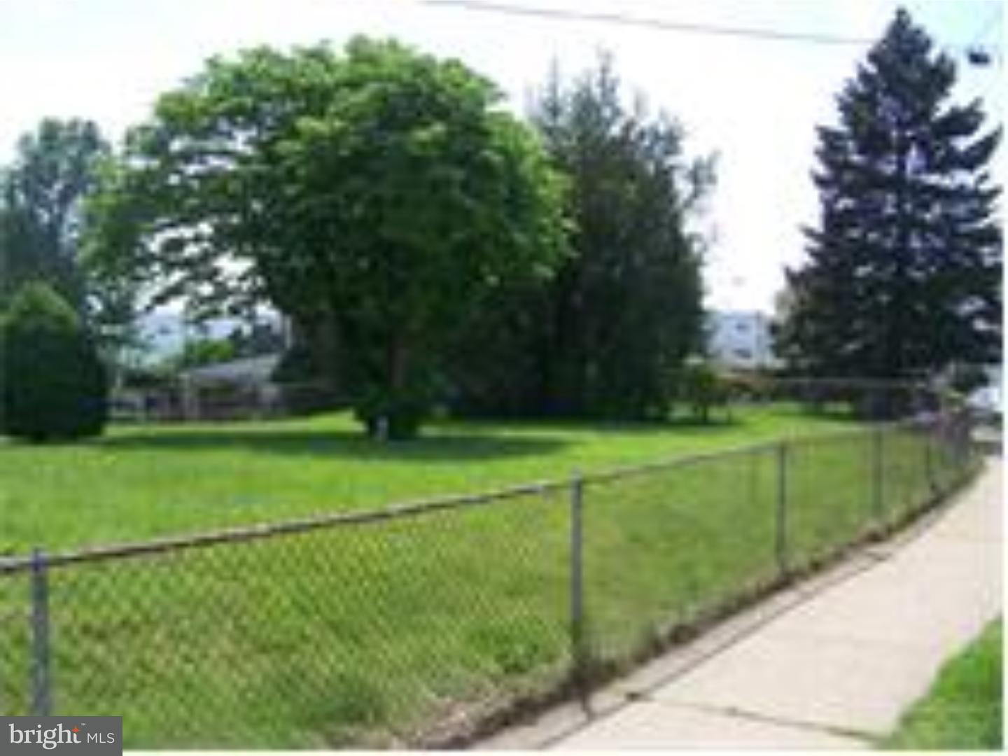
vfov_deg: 37.7
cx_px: 504
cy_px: 378
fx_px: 1107
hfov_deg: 49.0
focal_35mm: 38
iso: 64
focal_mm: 6.3
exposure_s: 1/500
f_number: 2.8
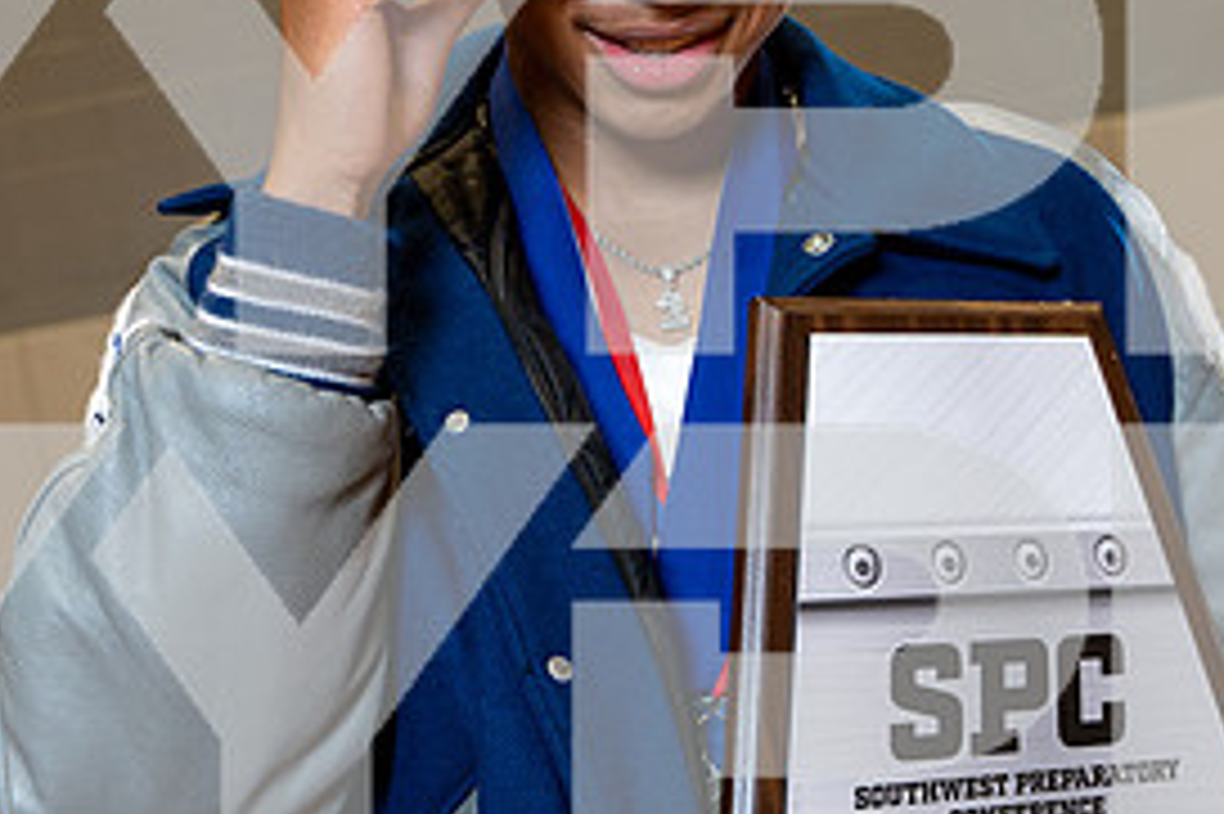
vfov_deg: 20.9
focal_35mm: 64
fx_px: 2175
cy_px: 119
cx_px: 500
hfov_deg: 31.4
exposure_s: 1/125
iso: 400
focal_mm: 30
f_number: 4
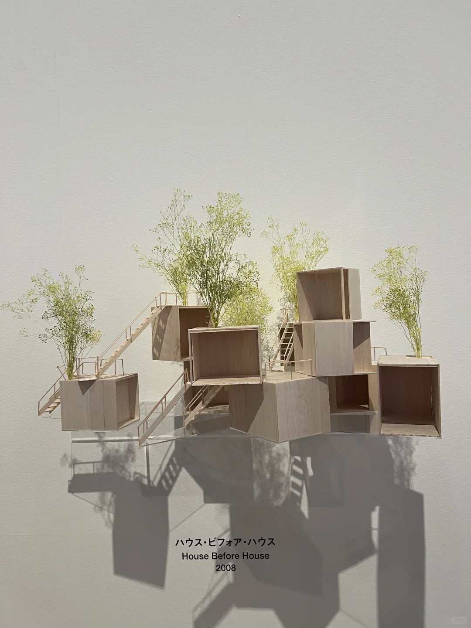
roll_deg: +2.1
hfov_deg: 53.1
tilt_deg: +2.5
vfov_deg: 67.3
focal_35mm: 26
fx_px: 472
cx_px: 236
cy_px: 314
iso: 100
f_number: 1.5
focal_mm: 5.7
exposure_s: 1/50
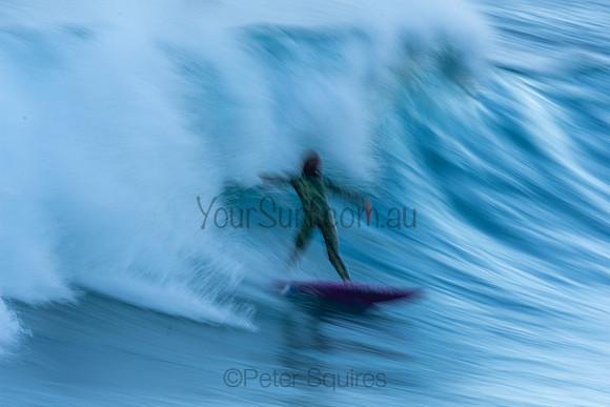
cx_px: 305
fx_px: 12711
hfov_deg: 2.7
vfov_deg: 1.8
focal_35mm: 750
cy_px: 204
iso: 100
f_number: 18
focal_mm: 500
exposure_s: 1/20
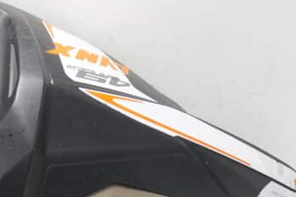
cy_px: 151
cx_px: -6
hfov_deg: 24.4
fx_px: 649
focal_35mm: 79
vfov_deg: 17.2
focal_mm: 18
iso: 400
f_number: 4.5
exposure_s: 1/60
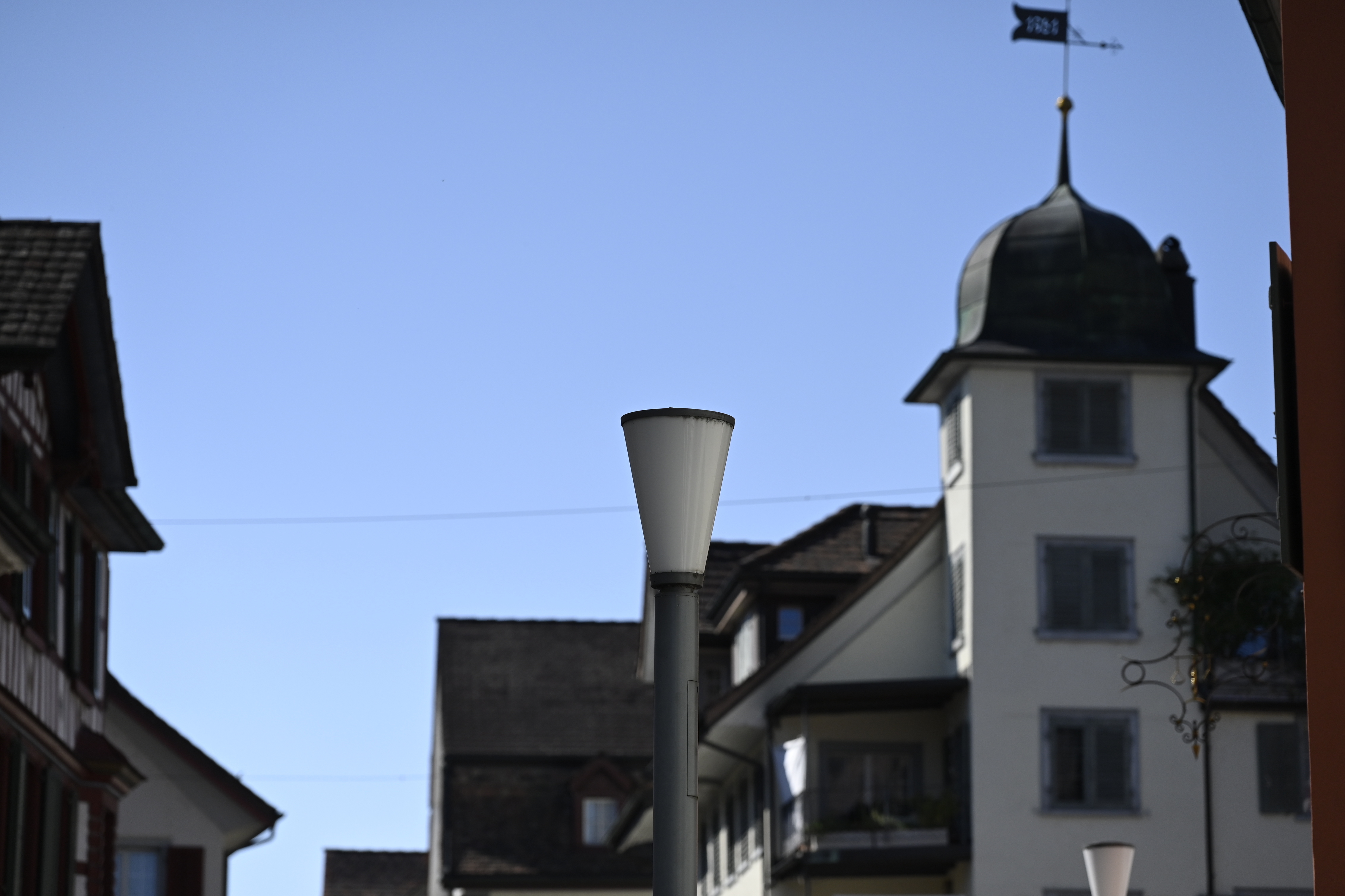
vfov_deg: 12.4
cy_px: 448
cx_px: 672
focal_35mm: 110
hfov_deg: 18.6
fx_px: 4108
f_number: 4.5
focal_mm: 110
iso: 560
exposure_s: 1/8000
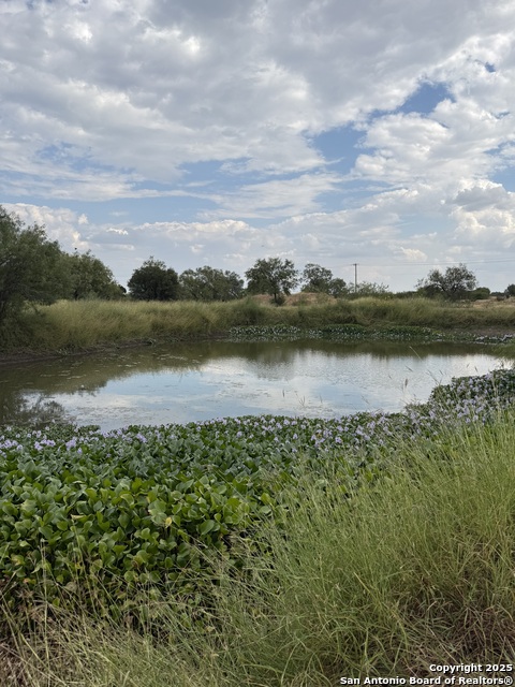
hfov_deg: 56.8
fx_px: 476
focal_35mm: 24
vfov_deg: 71.6
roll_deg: +0.1
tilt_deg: -4.8
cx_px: 258
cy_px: 344
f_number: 1.78
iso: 80
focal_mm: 6.76
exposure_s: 1/4405
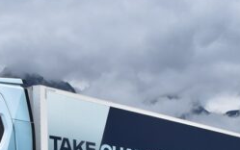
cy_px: 148
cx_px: 63
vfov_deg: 13.7
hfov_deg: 21.9
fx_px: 615
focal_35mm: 94
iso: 400
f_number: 11
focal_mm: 22
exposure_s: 1/500
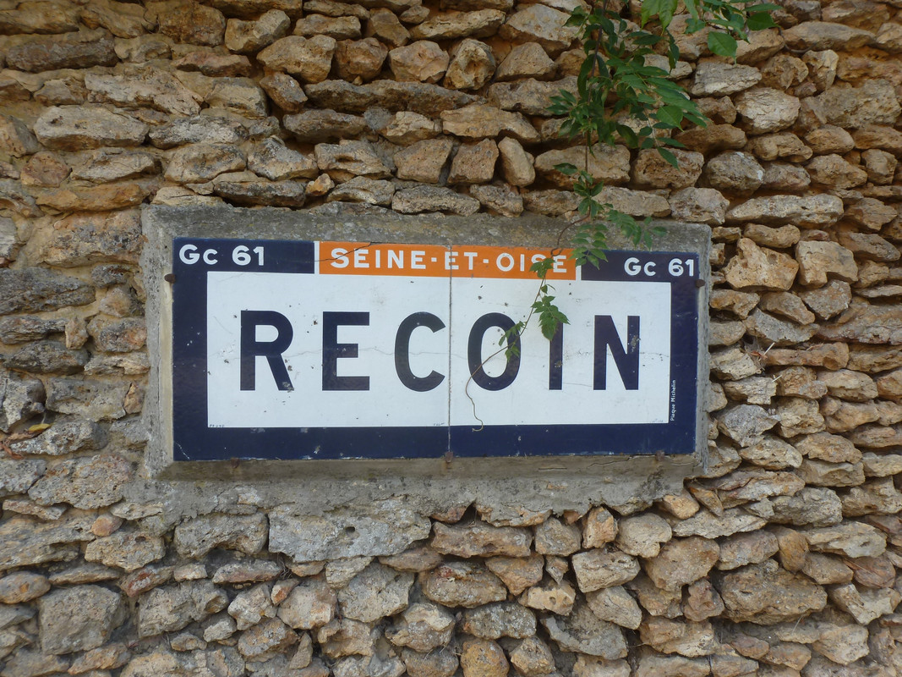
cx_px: 451
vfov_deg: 49.7
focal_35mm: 28
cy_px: 338
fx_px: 730
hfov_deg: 63.4
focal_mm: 5
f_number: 3.5
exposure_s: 1/125
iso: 100
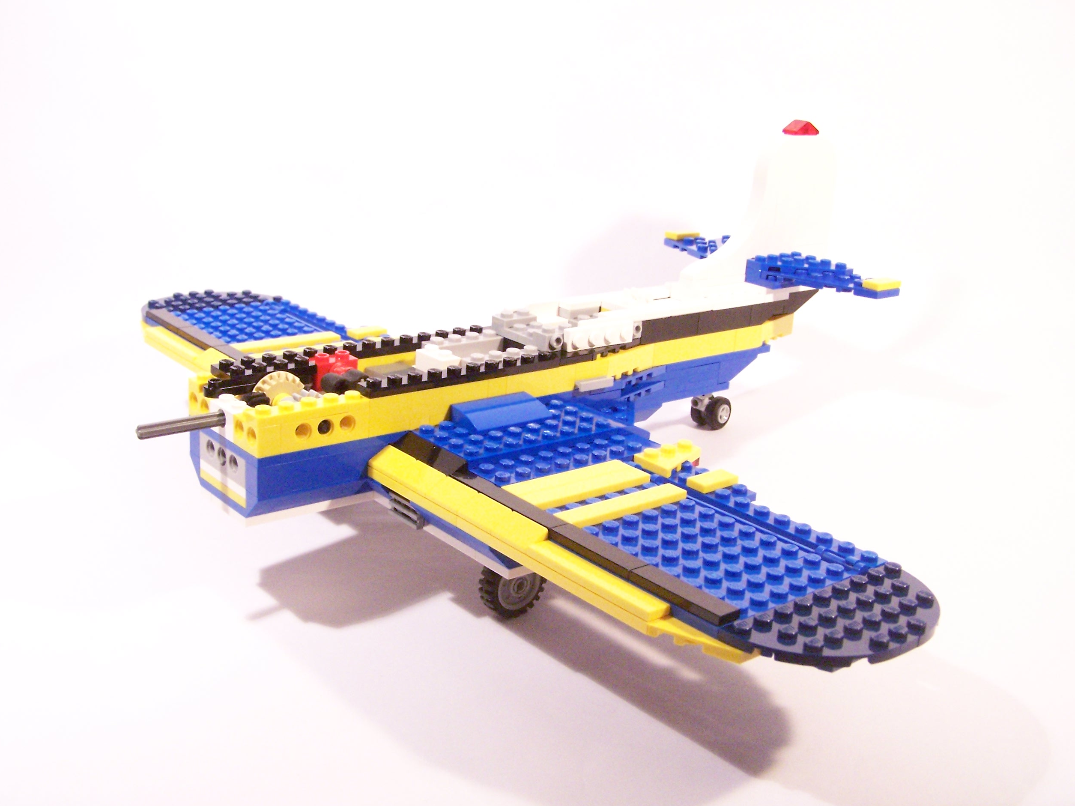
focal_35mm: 39
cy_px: 413
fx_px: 1211
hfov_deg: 47.9
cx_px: 539
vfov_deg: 36.8
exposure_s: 1/20
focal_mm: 6.3
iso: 400
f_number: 3.6
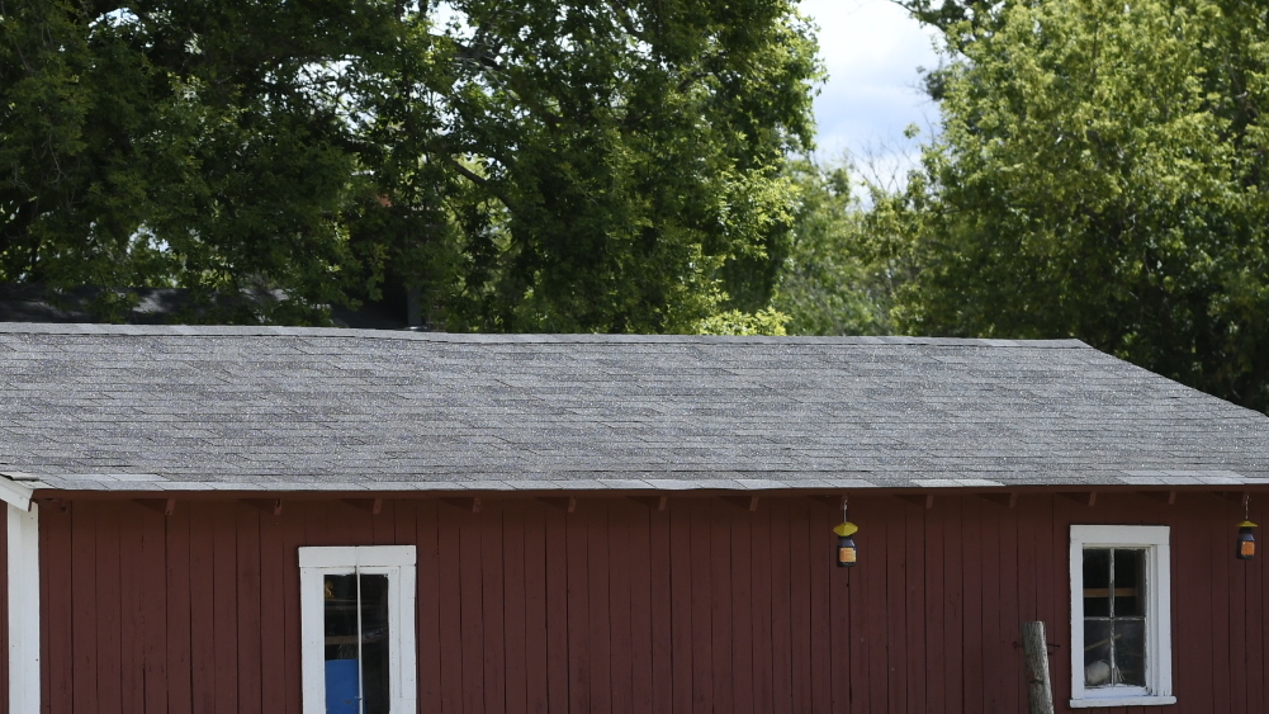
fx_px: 5989
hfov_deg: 12.1
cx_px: 390
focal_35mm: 178
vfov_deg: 6.8
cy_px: 517
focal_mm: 70
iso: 400
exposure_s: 1/2500
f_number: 4
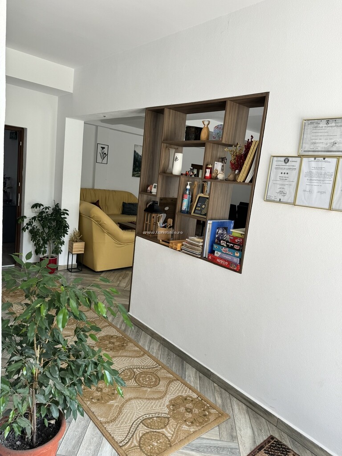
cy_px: 228
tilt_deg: -10.1
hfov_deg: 56.8
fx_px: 316
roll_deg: -6.1
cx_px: 171
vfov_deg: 71.6
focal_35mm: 24
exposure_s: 1/264
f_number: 1.78
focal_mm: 6.76
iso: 64
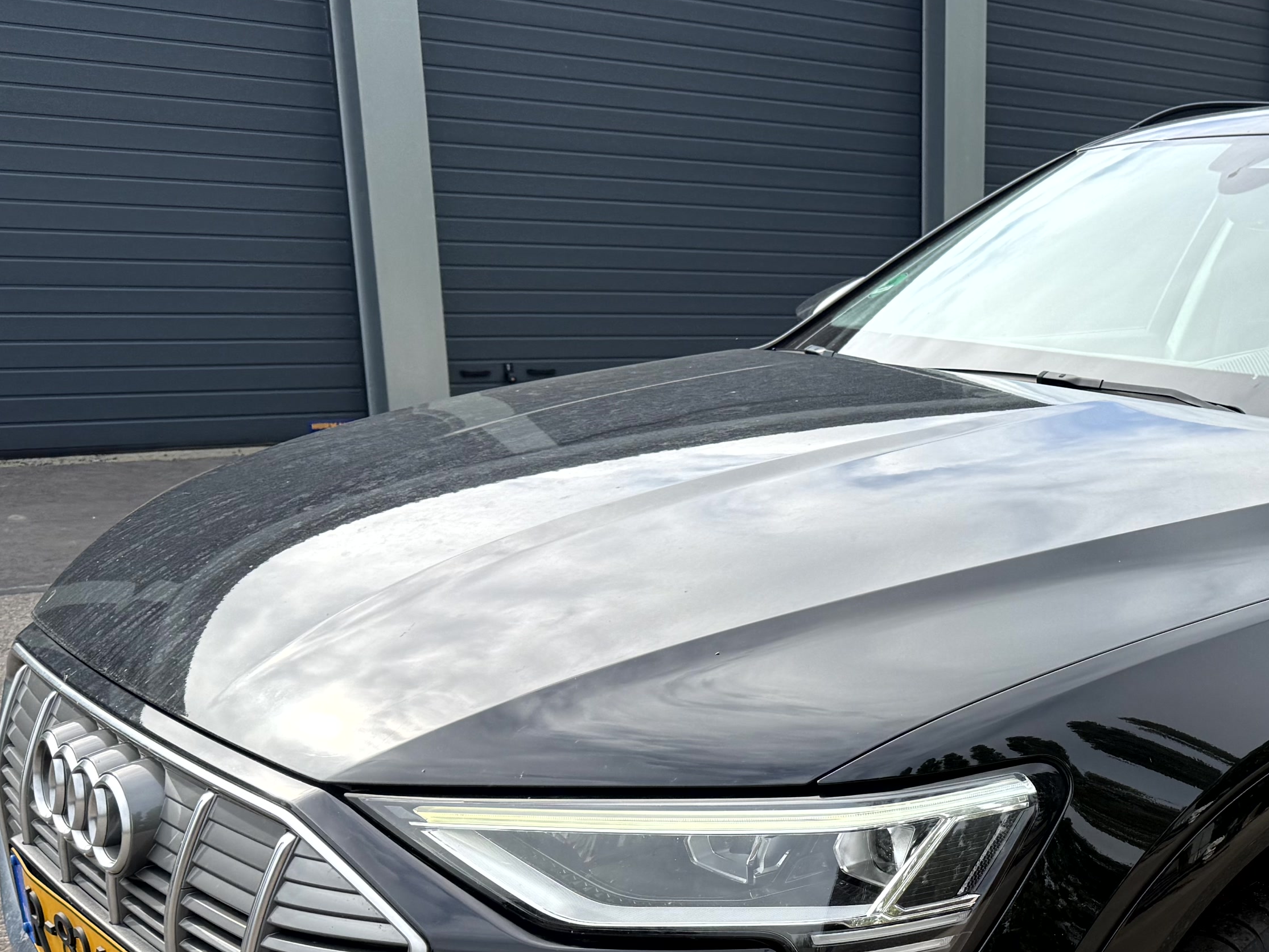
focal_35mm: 45
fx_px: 1650
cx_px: 1080
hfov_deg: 39.7
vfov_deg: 30.9
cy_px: 840
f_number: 1.78
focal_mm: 6.76
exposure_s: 1/1727
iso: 80
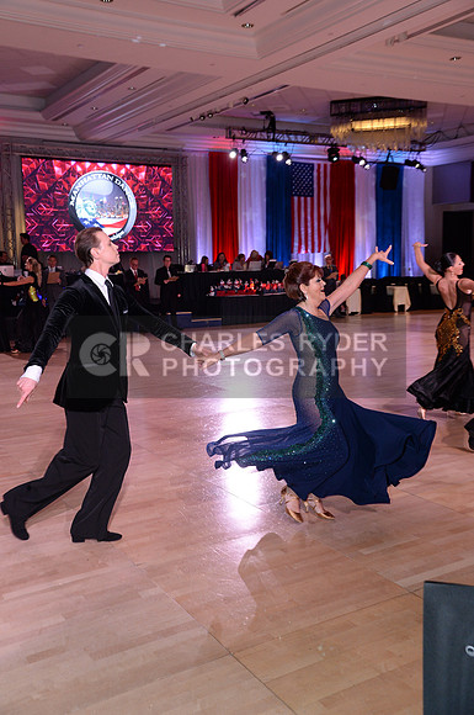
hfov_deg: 30.4
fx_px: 872
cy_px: 358
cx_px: 237
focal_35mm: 44
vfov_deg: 44.6
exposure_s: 1/250
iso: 2000
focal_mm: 44
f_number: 5.6
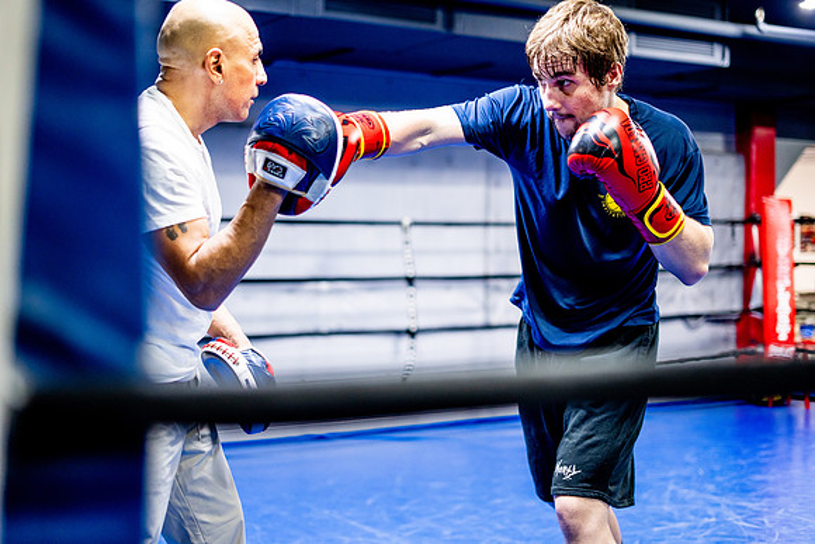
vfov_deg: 27.0
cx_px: 408
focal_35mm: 50
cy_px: 272
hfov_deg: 39.6
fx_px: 1132
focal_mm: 50
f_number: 1.8
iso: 1250
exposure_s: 1/400
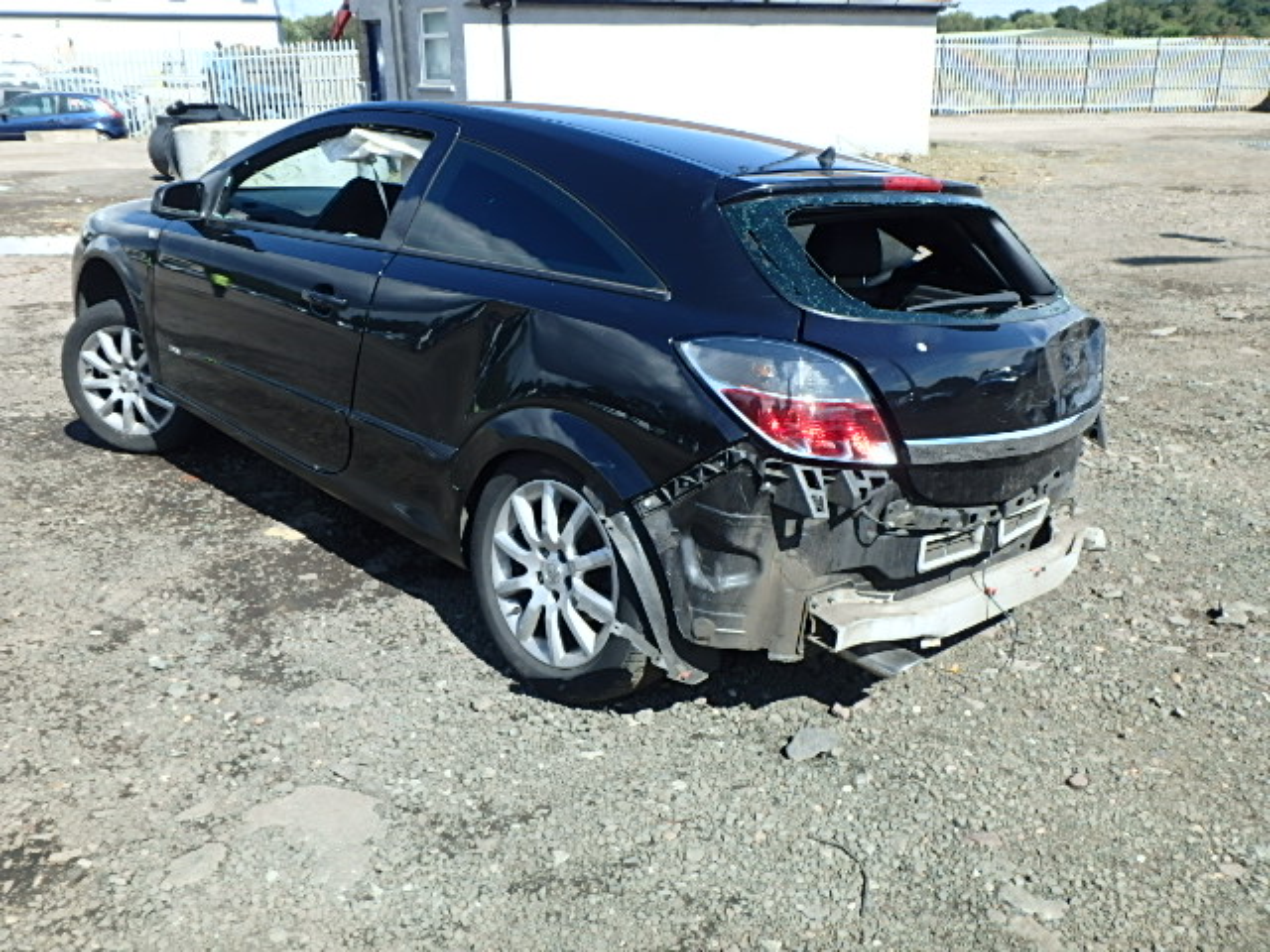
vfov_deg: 45.4
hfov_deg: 58.4
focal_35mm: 31
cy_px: 476
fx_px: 1137
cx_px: 635
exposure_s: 1/320
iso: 125
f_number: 4.7
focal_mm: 5.6
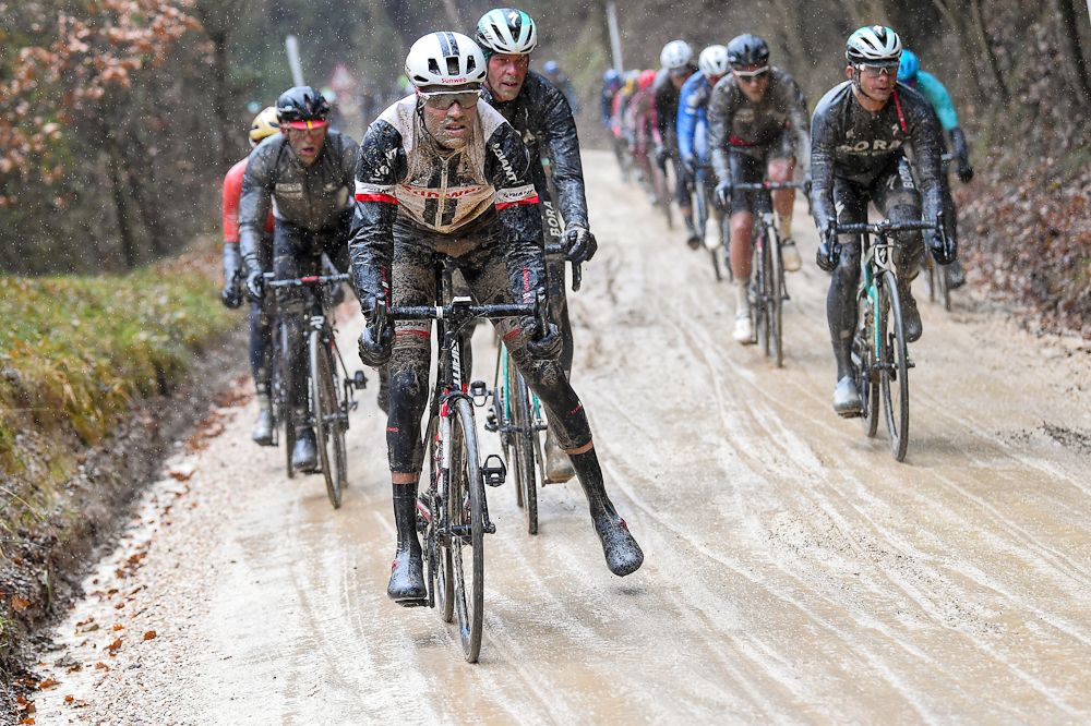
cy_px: 363
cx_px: 546
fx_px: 3090
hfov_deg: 20.0
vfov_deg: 13.4
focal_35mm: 102
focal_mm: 102
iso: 3200
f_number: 3.5
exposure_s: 1/1600
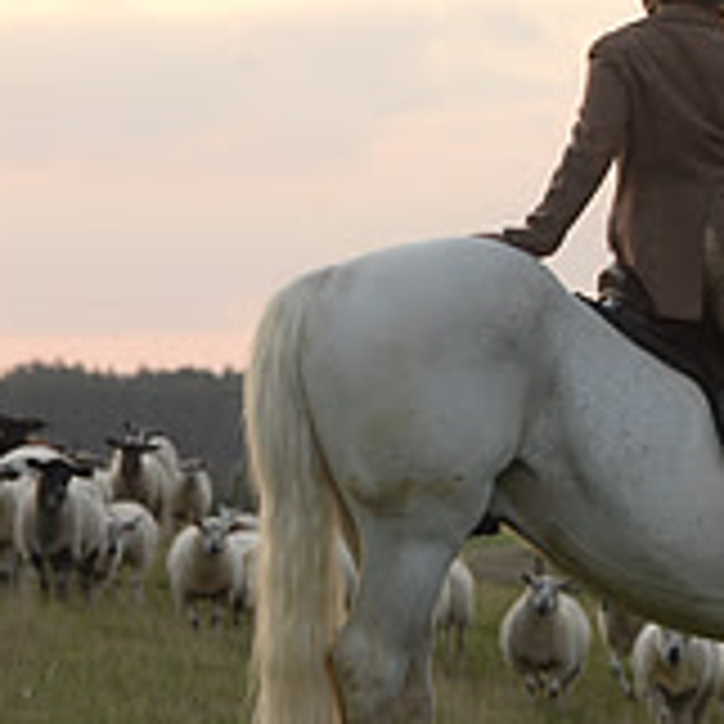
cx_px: 1246
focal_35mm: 474
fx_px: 11216
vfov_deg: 3.7
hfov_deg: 3.7
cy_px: 306
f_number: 7.1
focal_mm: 155
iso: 2500
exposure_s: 1/400
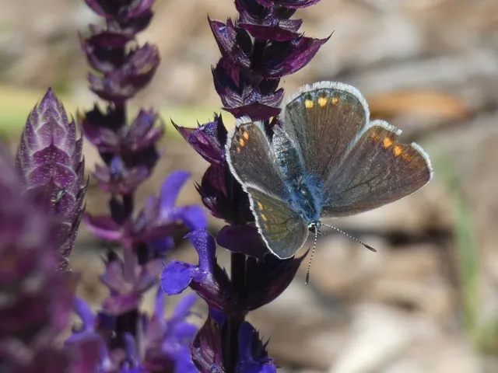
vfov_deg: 9.3
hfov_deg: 12.3
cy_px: 186
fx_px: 2302
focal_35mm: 160
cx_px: 249
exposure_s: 1/320
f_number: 5.4
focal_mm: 28.8
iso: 80
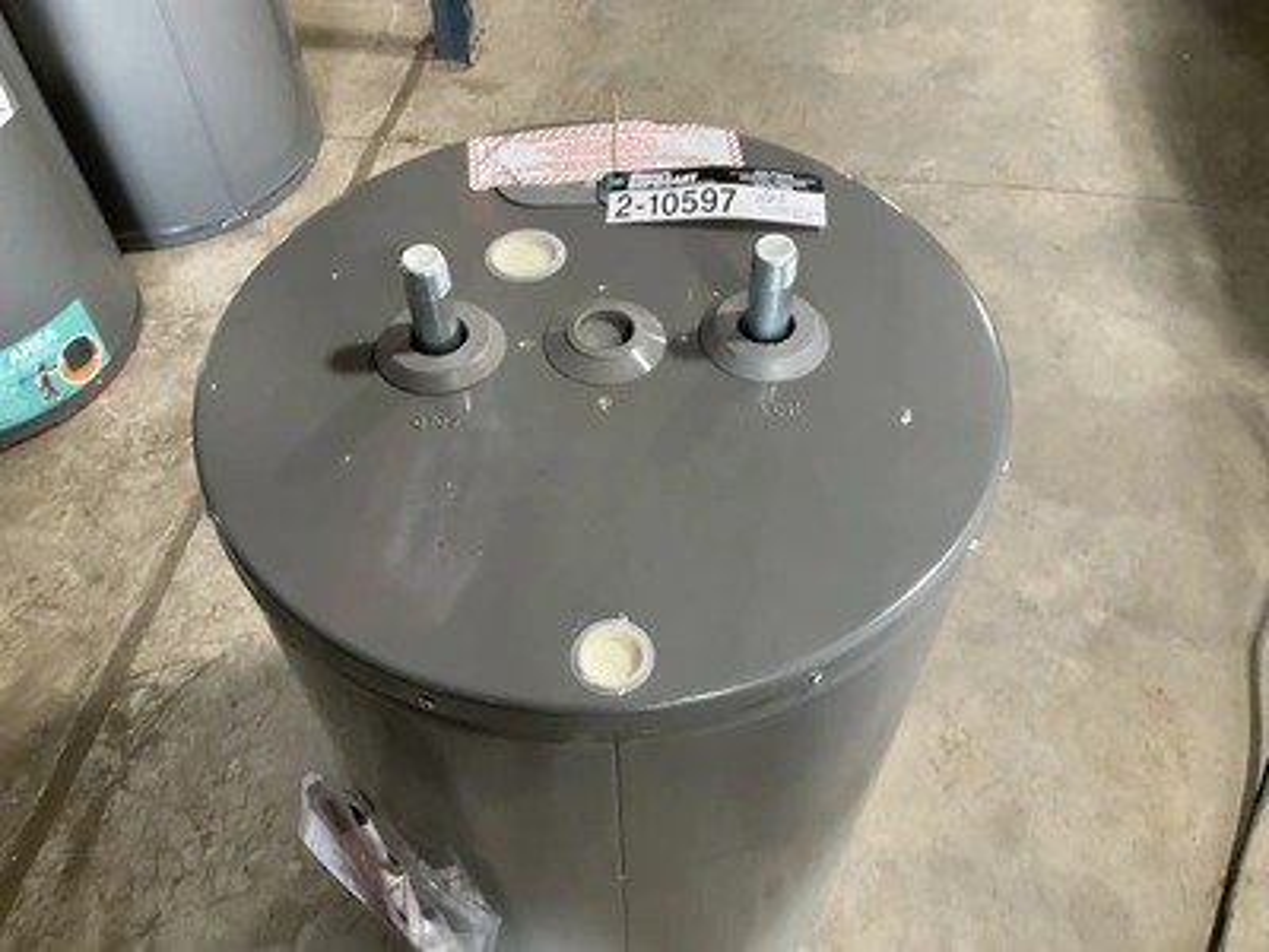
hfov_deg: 61.7
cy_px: 476
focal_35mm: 29
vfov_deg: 48.2
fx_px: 1063
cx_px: 634
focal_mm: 3
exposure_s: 1/60
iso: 160
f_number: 1.8
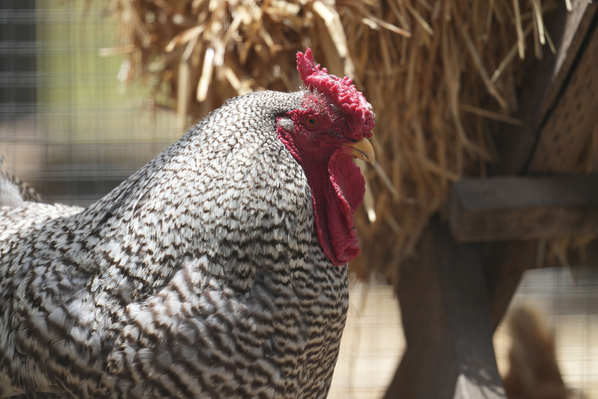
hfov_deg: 3.4
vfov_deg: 2.3
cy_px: 200
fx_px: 9966
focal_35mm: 600
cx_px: 299
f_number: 5.6
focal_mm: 600
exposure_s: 1/320
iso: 250
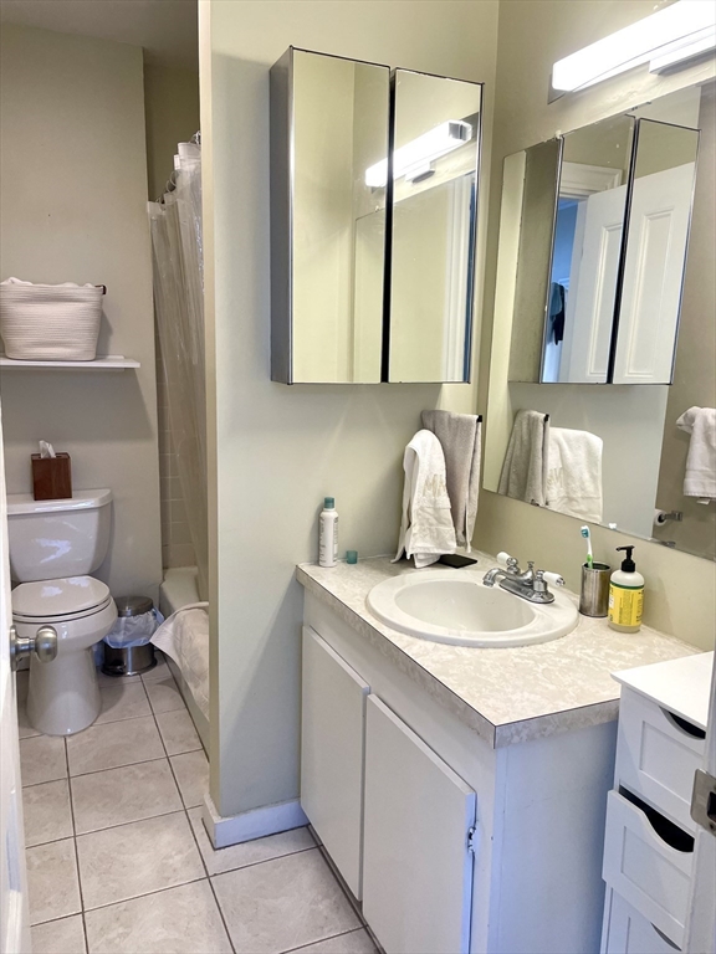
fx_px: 717
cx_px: 358
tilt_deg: -8.9
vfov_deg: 67.3
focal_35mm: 26
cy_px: 477
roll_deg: -0.1
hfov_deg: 53.1
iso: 100
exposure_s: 1/120
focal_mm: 4.2
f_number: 1.6
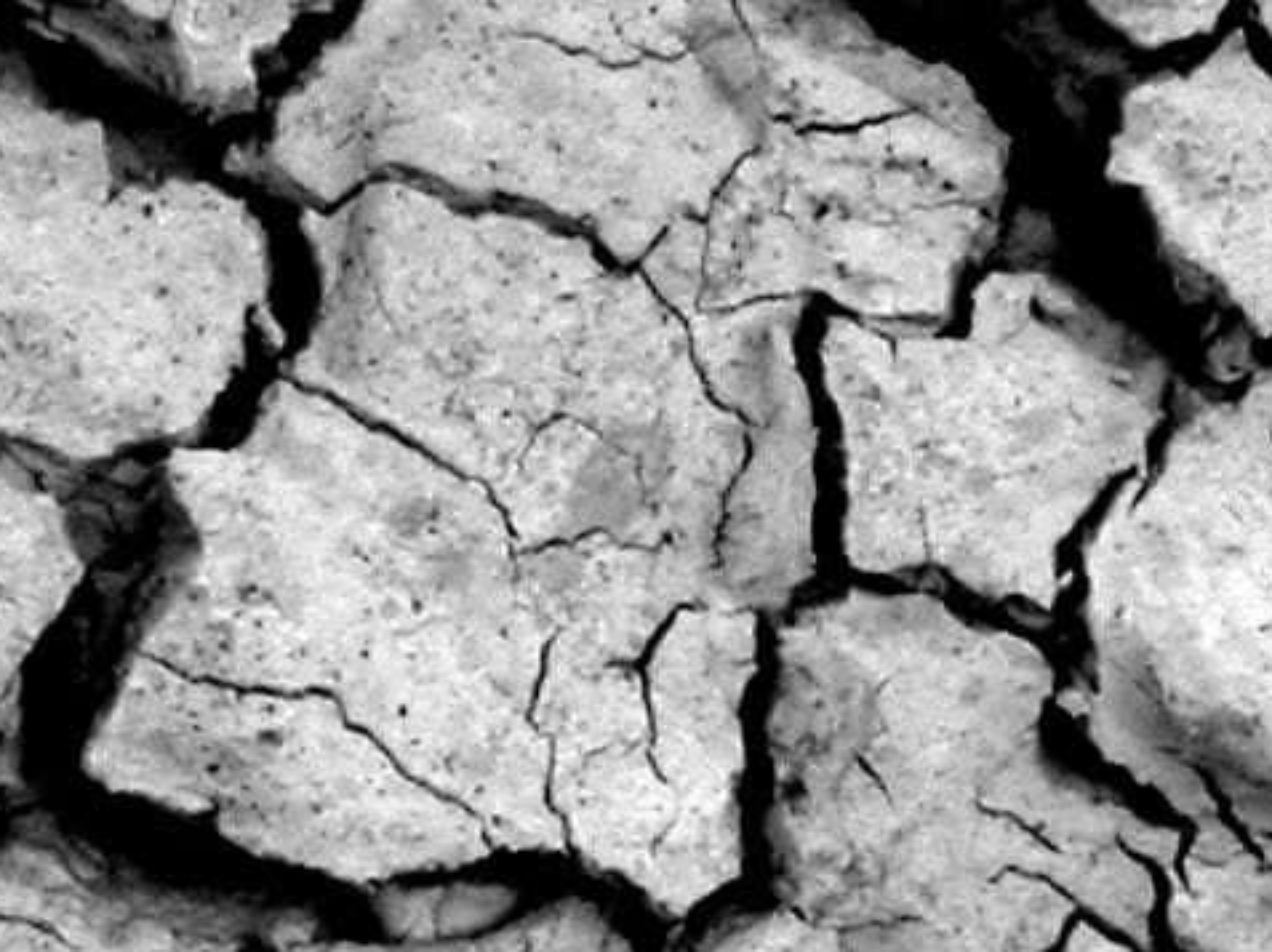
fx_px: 6903
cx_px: -2107
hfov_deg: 9.1
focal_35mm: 188
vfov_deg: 7.4
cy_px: 2176
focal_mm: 8.9
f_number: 5
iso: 100
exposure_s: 1/259
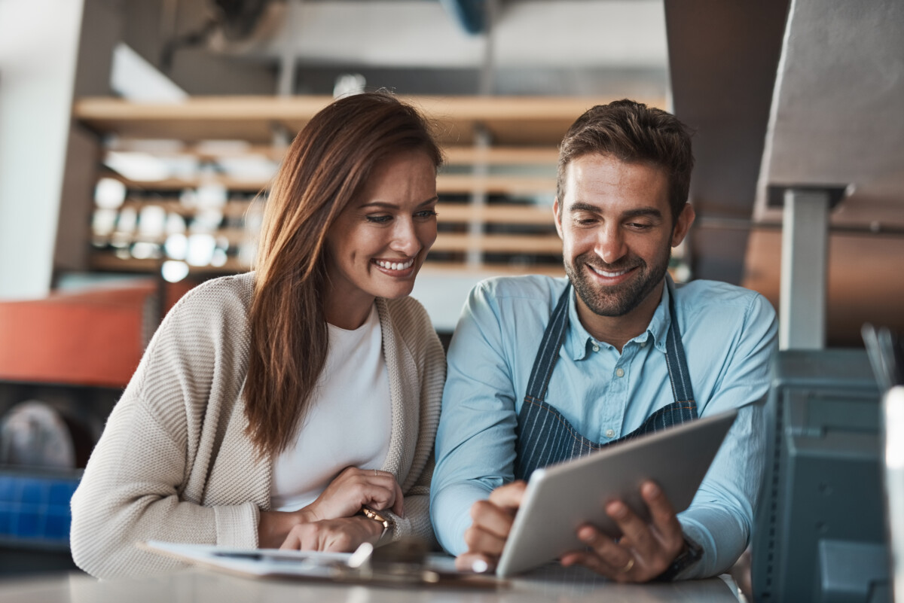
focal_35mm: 50
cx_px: 452
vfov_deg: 27.0
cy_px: 302
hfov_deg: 39.6
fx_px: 1256
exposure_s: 1/200
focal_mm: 50
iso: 250
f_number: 1.8
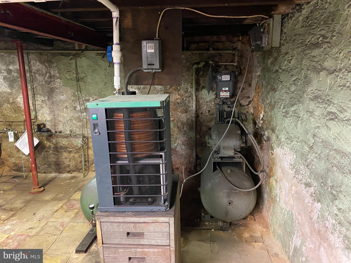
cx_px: 176
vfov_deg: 53.1
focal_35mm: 26
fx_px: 264
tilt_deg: -13.7
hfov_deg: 67.3
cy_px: 132
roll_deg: +0.2
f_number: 1.8
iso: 640
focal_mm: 4.25
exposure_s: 1/30
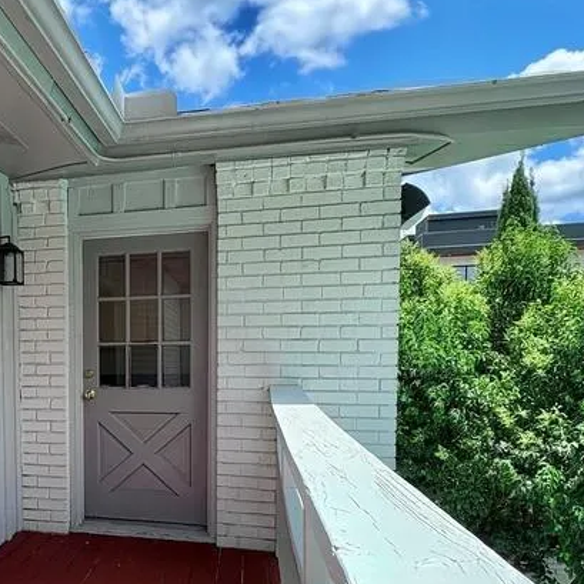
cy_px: 384
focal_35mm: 31
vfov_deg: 51.7
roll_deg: +1.3
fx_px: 592
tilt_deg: -2.6
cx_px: 86
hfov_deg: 48.3
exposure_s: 1/956
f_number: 2.2
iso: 64
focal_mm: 2.22
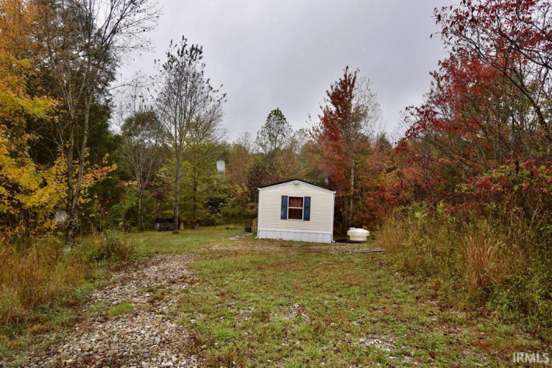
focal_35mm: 22
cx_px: 276
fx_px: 345
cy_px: 184
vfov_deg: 56.1
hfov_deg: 77.3
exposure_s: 1/200
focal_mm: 15
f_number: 8
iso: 100
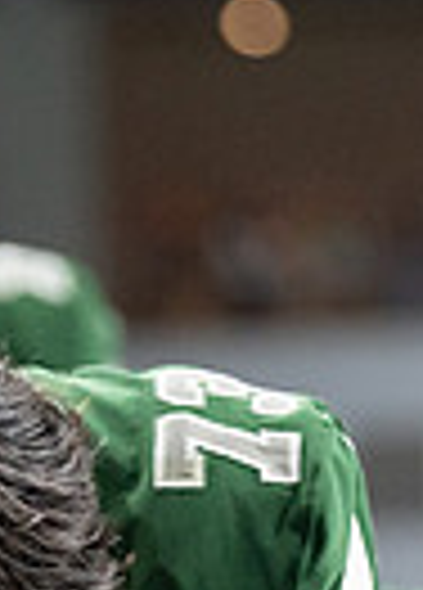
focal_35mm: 666
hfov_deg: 2.2
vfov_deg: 3.0
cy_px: 910
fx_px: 11168
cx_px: -52
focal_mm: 127
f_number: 2.8
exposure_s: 1/400
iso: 1600
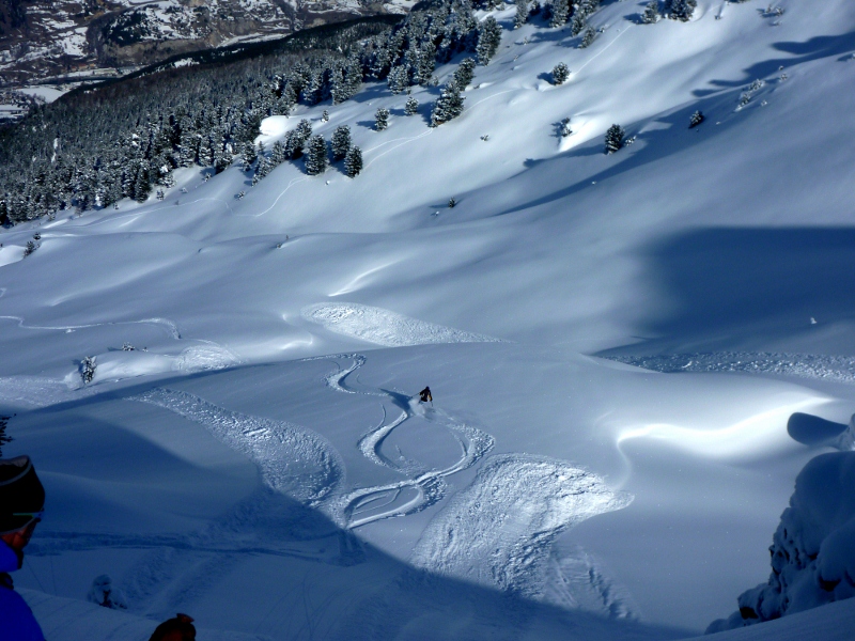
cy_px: 320
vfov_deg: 32.9
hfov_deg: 42.9
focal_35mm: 44
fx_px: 1087
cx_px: 428
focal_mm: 7.8
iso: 80
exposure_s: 1/200
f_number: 13
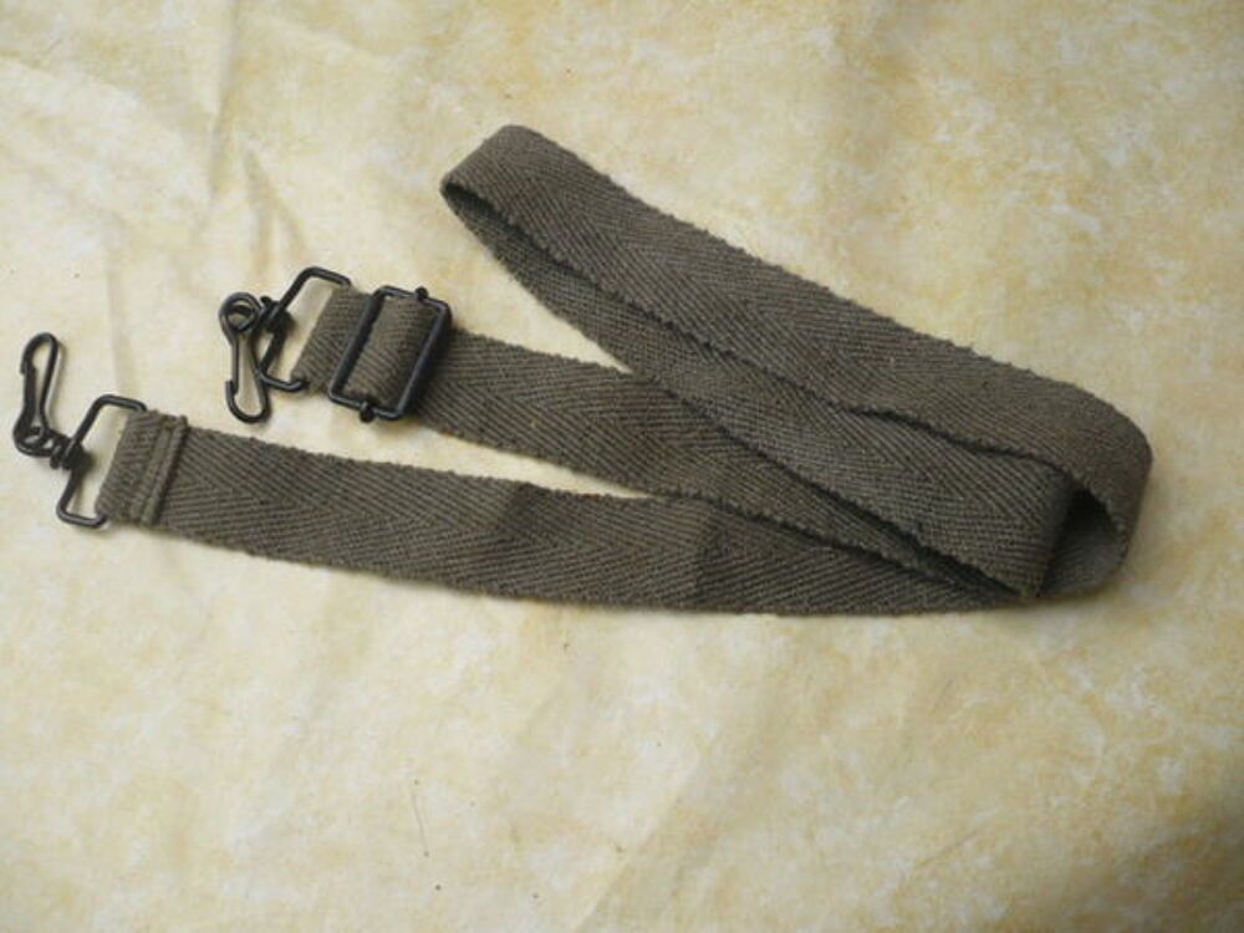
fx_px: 1258
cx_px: 622
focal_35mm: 35
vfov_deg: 40.7
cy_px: 466
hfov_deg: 52.6
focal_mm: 5.8
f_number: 2.8
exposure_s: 1/640
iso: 100
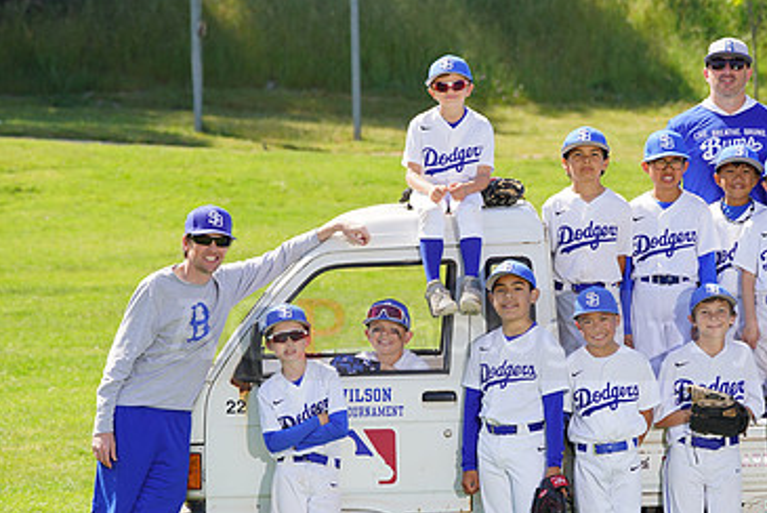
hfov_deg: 8.1
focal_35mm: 254
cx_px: 506
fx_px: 5416
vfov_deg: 5.4
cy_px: 319
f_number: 6.3
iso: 100
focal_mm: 160
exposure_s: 1/250
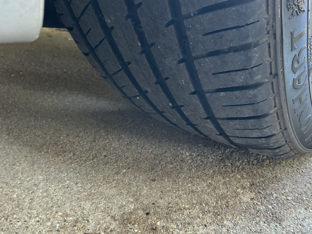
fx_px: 297
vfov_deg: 42.9
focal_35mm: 33
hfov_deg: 55.2
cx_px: 176
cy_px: 122
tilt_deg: -24.3
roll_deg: -3.8
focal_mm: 3
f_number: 1.8
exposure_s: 1/60
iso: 160
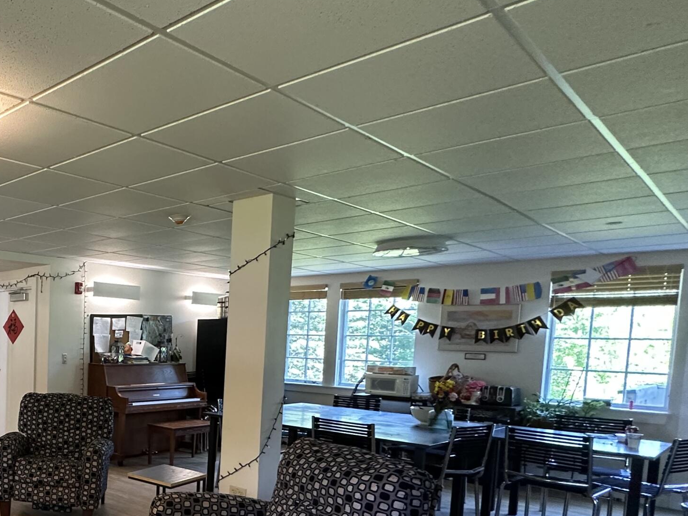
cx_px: -7
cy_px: 375
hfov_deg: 49.7
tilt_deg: -4.3
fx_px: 576
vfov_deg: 46.8
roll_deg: -2.2
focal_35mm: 29
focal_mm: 2.22
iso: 320
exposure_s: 1/60
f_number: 2.2
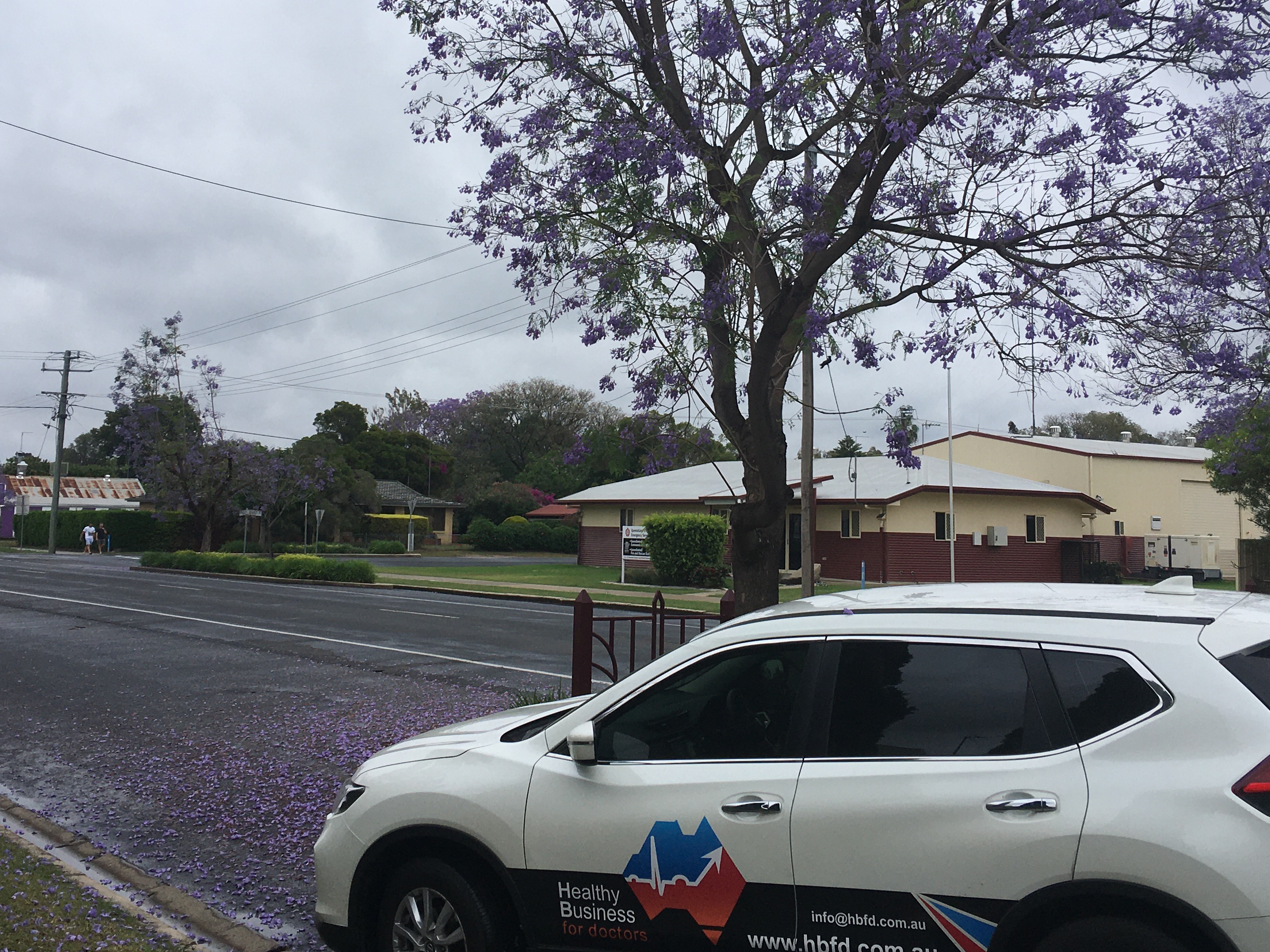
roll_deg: -1.3
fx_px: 1614
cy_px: 330
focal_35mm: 44
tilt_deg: +7.6
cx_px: 625
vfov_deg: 32.6
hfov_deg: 42.9
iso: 25
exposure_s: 1/1451
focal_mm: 4.15
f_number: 2.2
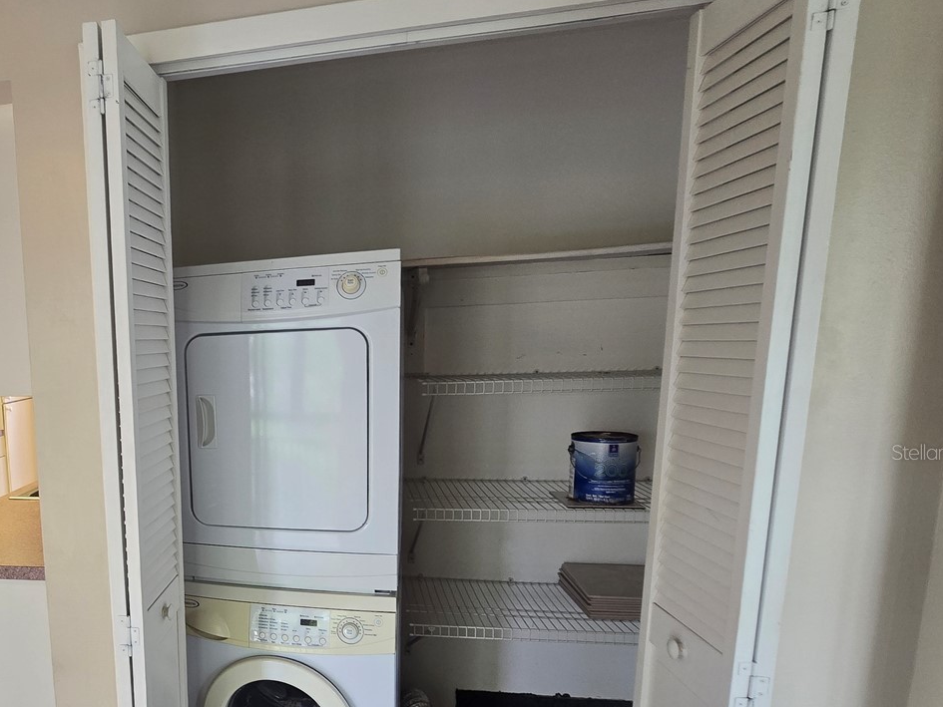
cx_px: 188
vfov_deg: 60.1
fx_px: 599
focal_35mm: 22
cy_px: 452
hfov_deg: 68.9
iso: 160
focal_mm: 2.2
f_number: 2.2
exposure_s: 1/60
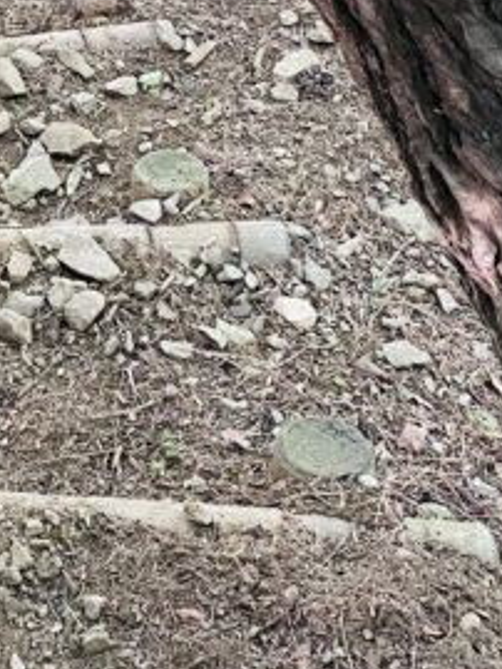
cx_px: -104
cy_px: -239
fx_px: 1913
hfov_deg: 14.5
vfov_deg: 18.3
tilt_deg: -41.3
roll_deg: +3.9
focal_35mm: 99
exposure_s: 1/60
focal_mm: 4.25
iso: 250
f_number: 1.8
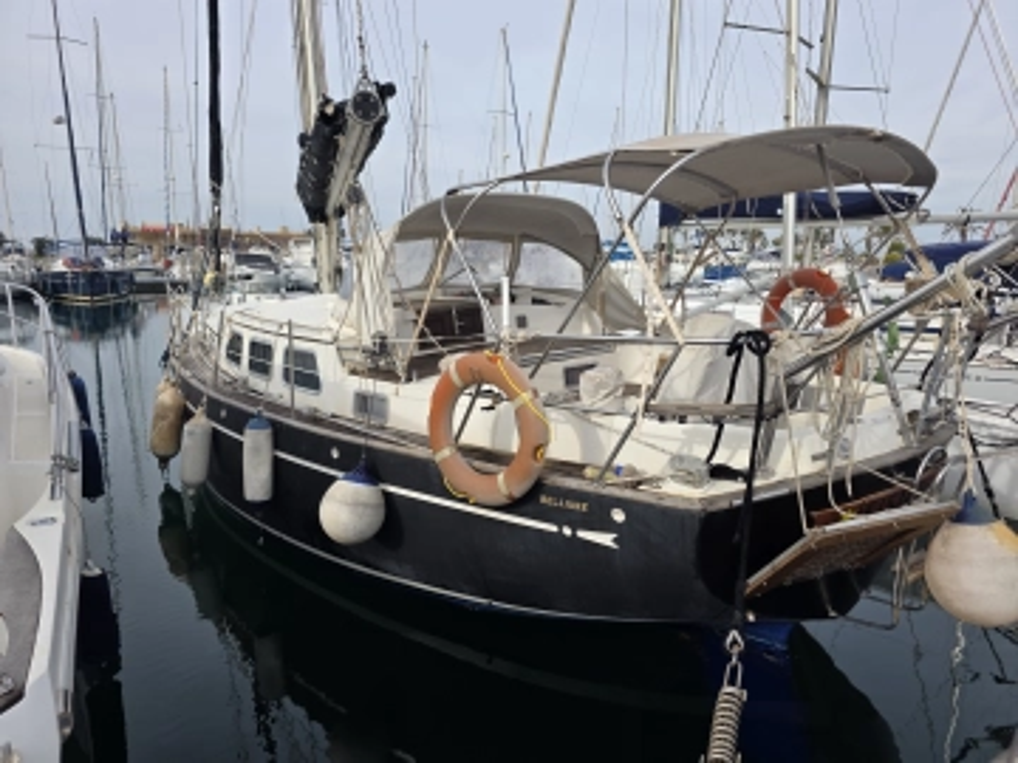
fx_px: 676
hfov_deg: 73.9
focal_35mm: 23
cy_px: 382
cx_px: 509
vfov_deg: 58.9
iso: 80
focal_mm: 6.3
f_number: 1.7
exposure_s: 1/3092
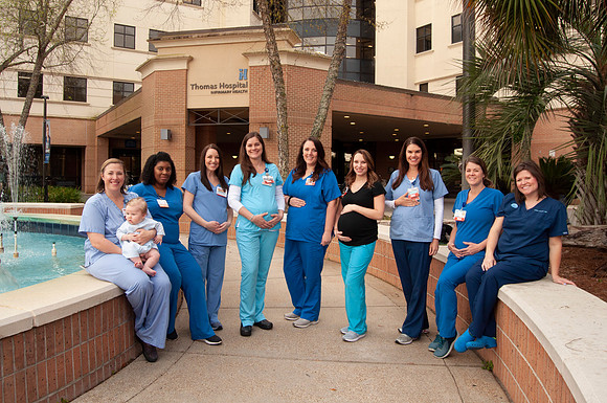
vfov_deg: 47.8
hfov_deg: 67.5
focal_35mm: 27
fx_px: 455
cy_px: 202
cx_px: 304
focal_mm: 18
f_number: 9
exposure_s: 1/125
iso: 400
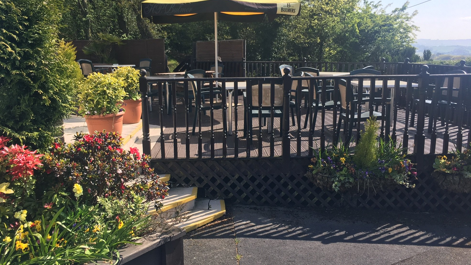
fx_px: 412
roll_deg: +0.2
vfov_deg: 35.6
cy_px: 122
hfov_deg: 59.5
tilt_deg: -8.2
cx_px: 225
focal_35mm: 33
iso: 25
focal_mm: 4.15
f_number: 2.2
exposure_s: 1/725
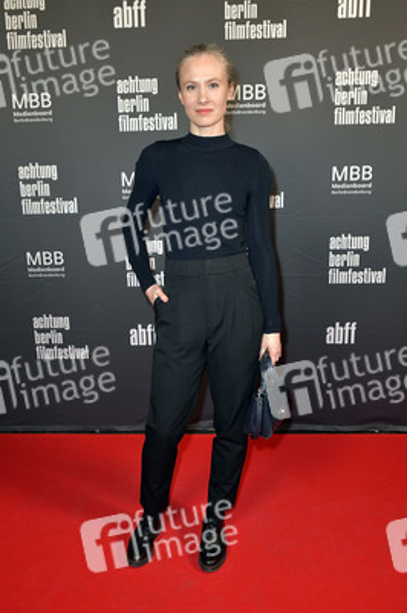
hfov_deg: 46.3
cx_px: 204
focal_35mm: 28
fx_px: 476
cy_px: 306
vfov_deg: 65.5
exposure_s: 1/250
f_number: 5
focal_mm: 28
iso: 2000
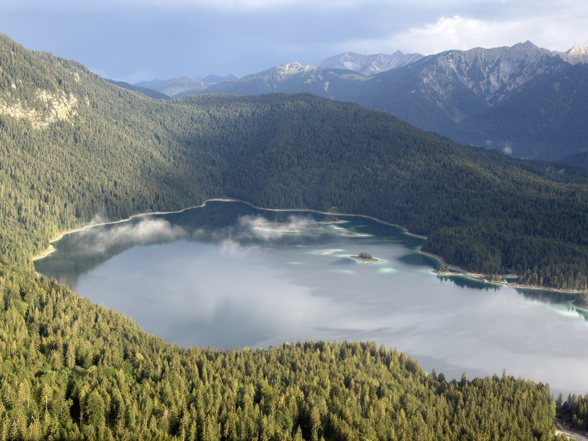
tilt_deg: -8.6
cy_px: 220
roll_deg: -2.1
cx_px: 294
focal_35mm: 48
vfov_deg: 30.3
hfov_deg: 39.7
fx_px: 815
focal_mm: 6.76
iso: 64
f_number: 1.78
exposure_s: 1/523
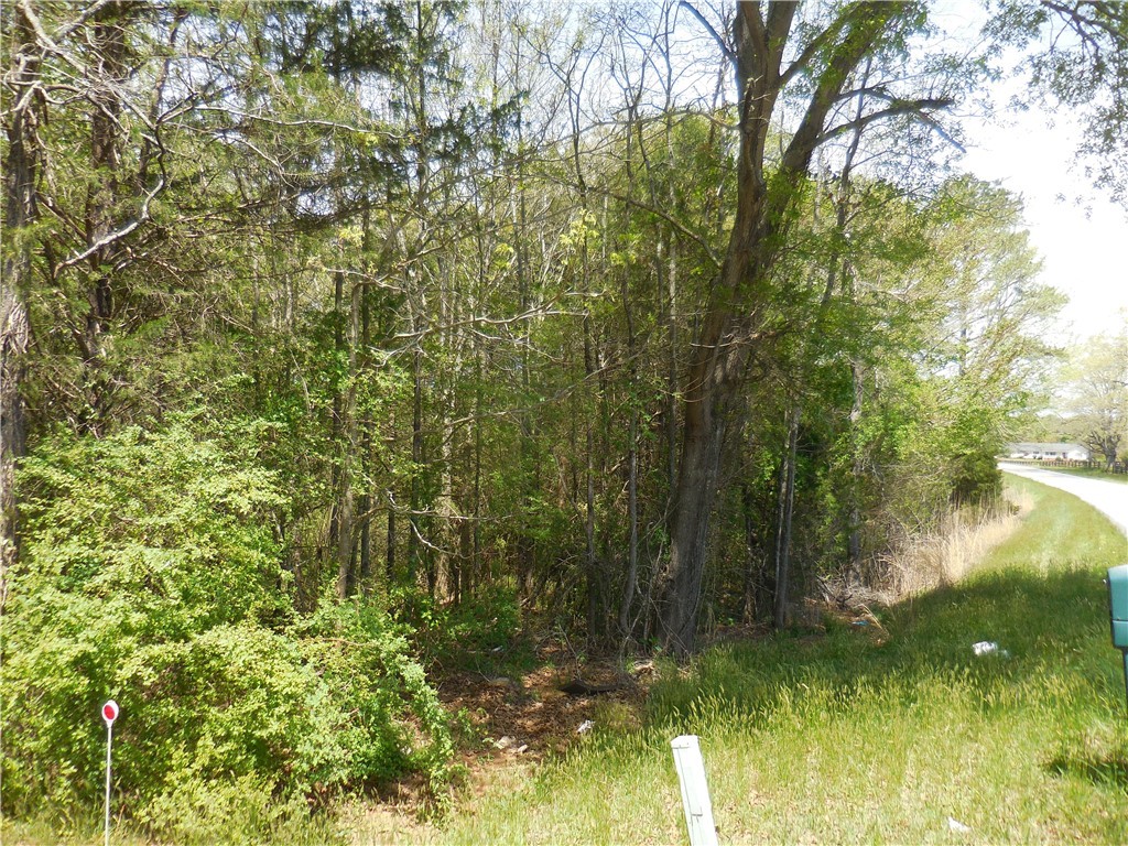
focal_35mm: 25
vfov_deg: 54.9
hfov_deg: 69.4
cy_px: 423
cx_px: 564
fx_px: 815
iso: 125
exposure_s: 1/500
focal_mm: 4.5
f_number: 3.3
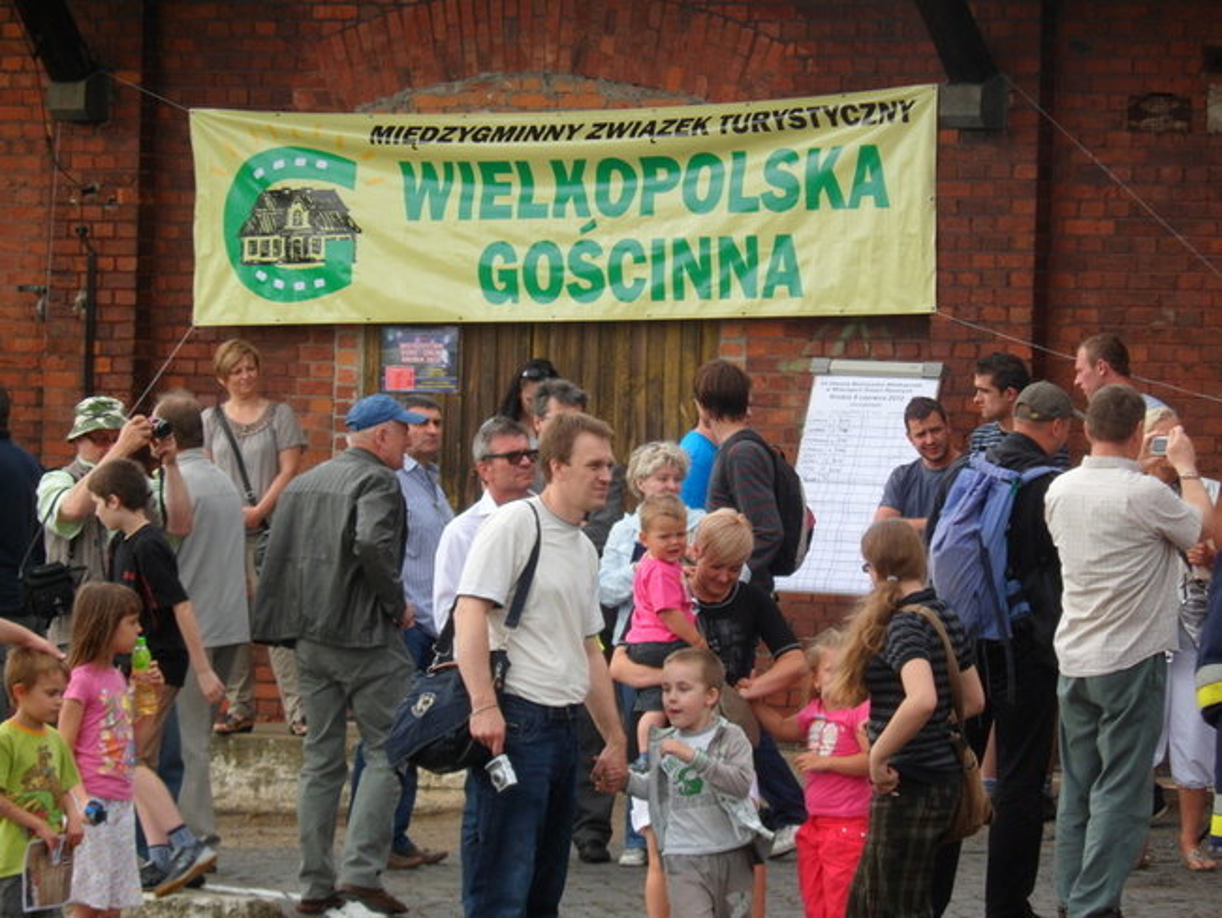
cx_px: 611
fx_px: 9535
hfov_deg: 7.3
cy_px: 459
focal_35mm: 270
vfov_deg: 5.5
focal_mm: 46.8
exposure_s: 1/125
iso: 80
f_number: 5.9
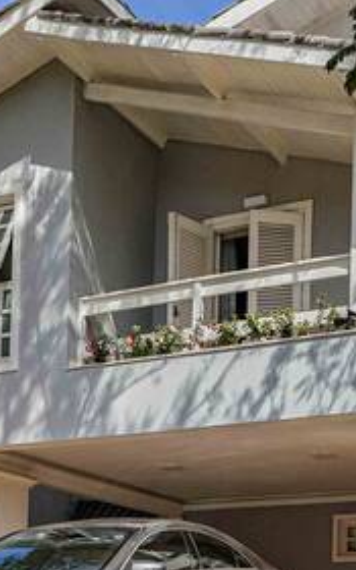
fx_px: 990
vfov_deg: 28.8
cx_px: 346
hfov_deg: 19.8
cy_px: 641
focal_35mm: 64
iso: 50
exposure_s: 1/200
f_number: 5.6
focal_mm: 10.8
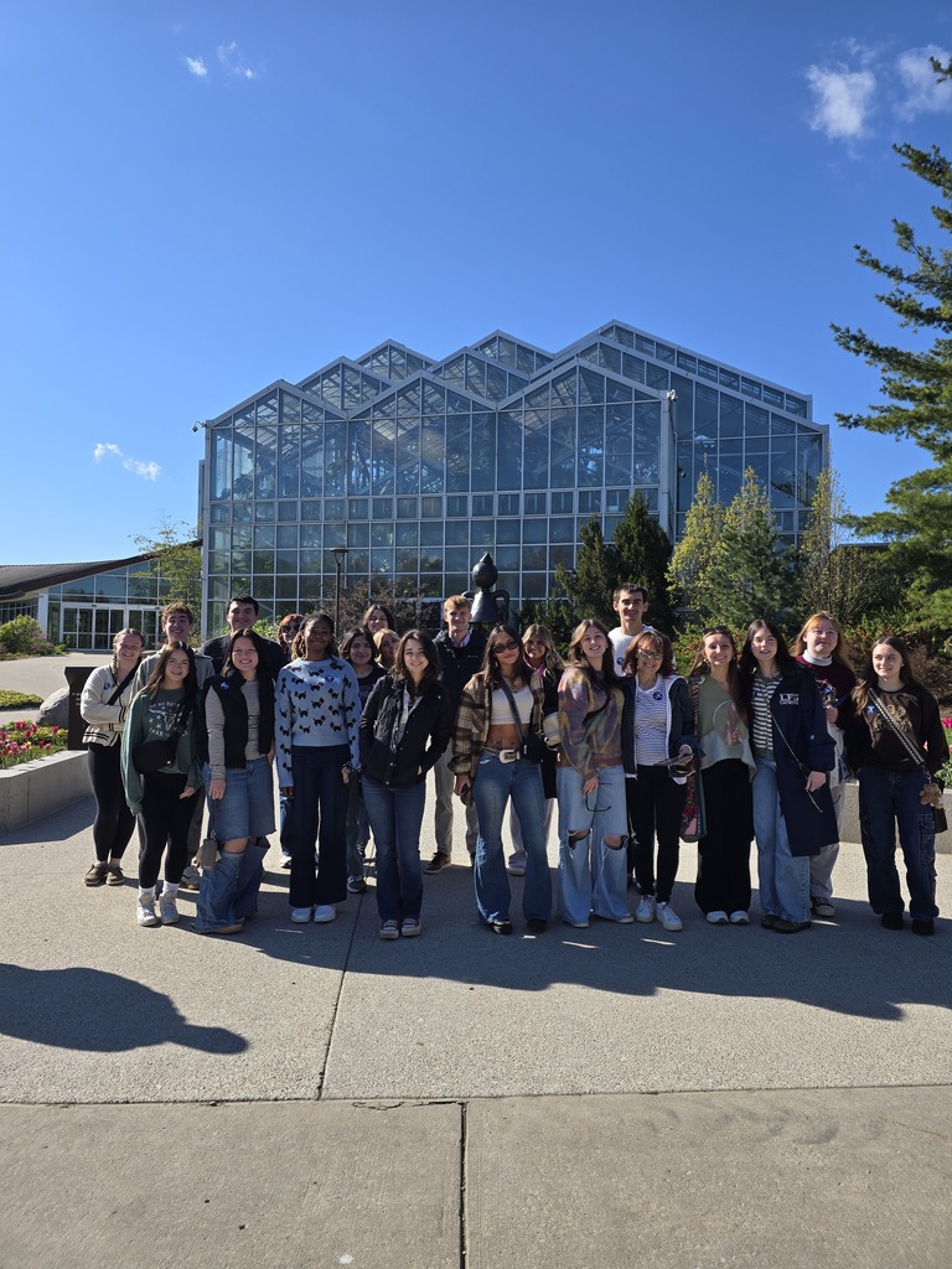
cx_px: 476
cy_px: 634
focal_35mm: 23
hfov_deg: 58.9
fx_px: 843
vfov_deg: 73.9
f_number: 1.7
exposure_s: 1/622
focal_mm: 6.3
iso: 12
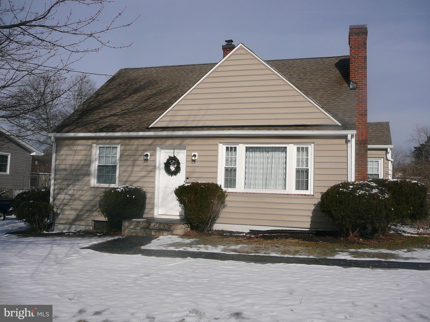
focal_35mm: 35
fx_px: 435
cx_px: 215
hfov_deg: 52.6
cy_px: 161
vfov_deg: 40.7
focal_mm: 5.2
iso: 80
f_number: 5
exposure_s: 1/1300
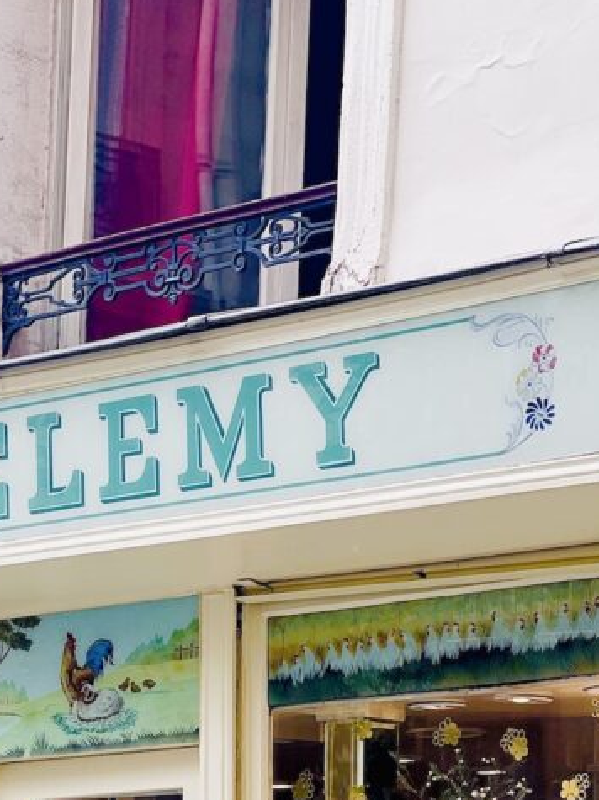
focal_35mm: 138
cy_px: 852
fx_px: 3185
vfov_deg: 14.0
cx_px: 109
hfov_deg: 10.7
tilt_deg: +3.4
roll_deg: -0.9
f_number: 2.2
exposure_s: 1/358
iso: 32
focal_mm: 7.5
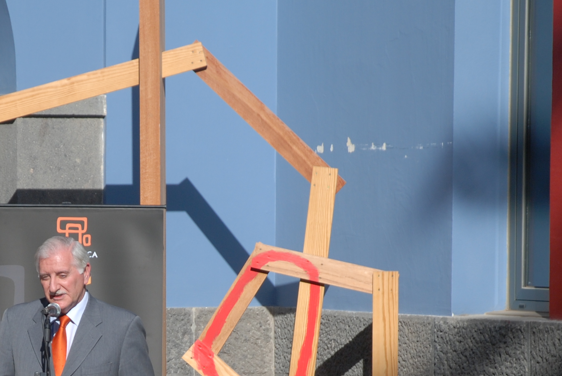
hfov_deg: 6.2
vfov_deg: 4.1
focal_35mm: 333
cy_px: 361
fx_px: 5205
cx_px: 115
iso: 125
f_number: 5.6
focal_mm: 90
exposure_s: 1/500
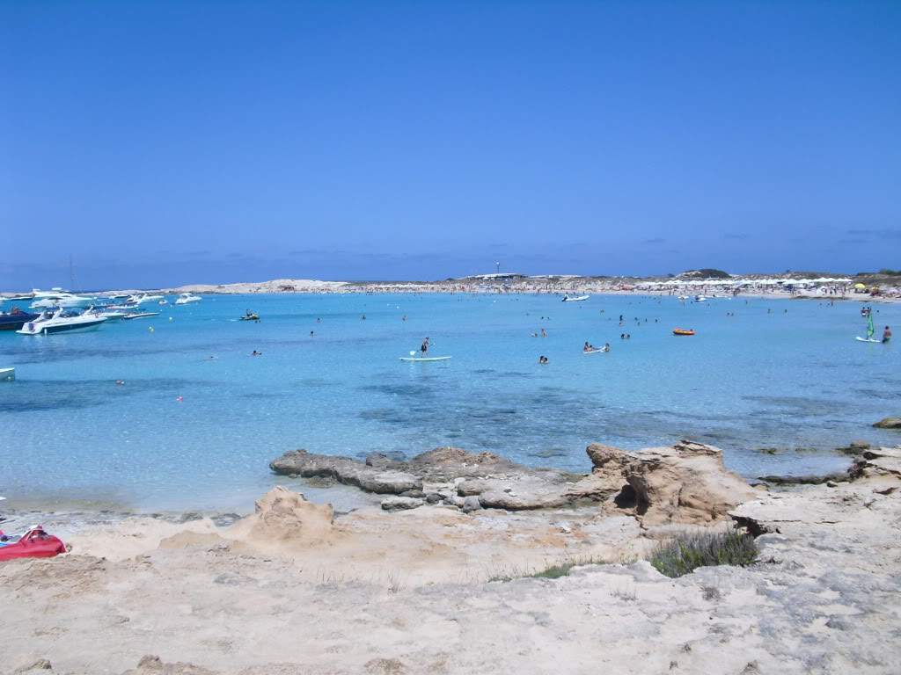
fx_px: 937
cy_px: 338
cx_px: 450
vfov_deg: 39.7
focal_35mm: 36
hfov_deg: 51.4
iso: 64
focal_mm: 6.3
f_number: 7.8
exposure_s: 1/250
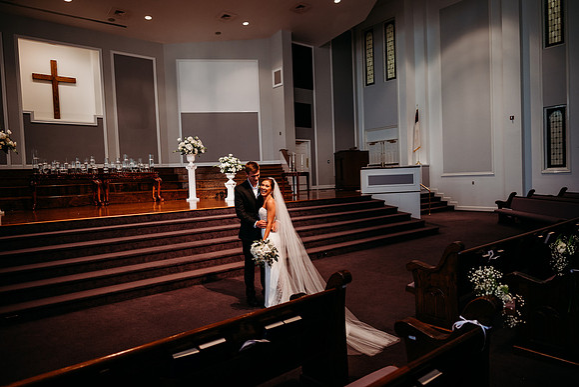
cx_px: 290
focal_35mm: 24
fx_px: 386
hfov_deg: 73.7
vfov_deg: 53.2
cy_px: 194
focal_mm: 24
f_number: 2.5
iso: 640
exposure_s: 1/160
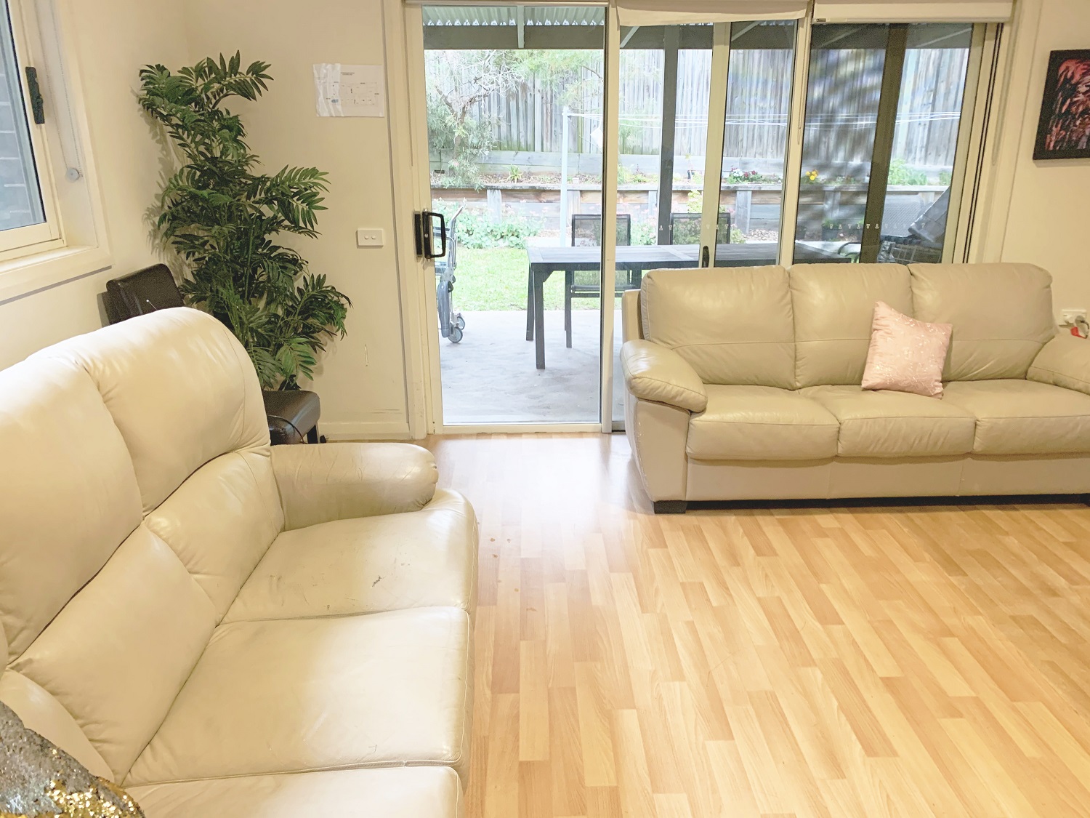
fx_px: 819
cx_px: 545
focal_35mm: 26
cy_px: 409
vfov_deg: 53.1
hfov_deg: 67.3
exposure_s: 1/60
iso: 320
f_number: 1.8
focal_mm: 4.25
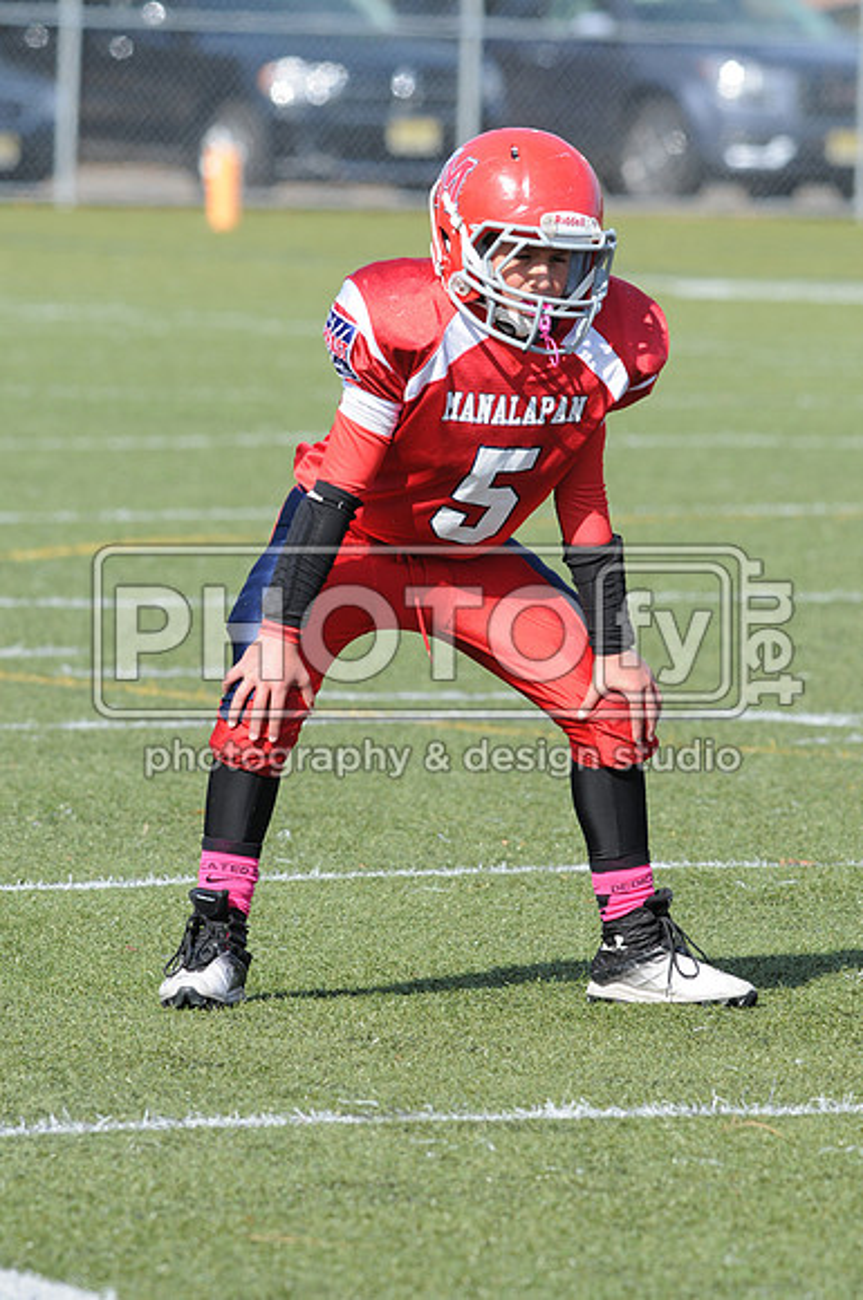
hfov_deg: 3.0
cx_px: 432
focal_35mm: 450
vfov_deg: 4.6
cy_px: 650
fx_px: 16229
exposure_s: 1/500
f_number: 6.3
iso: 200
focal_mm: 300
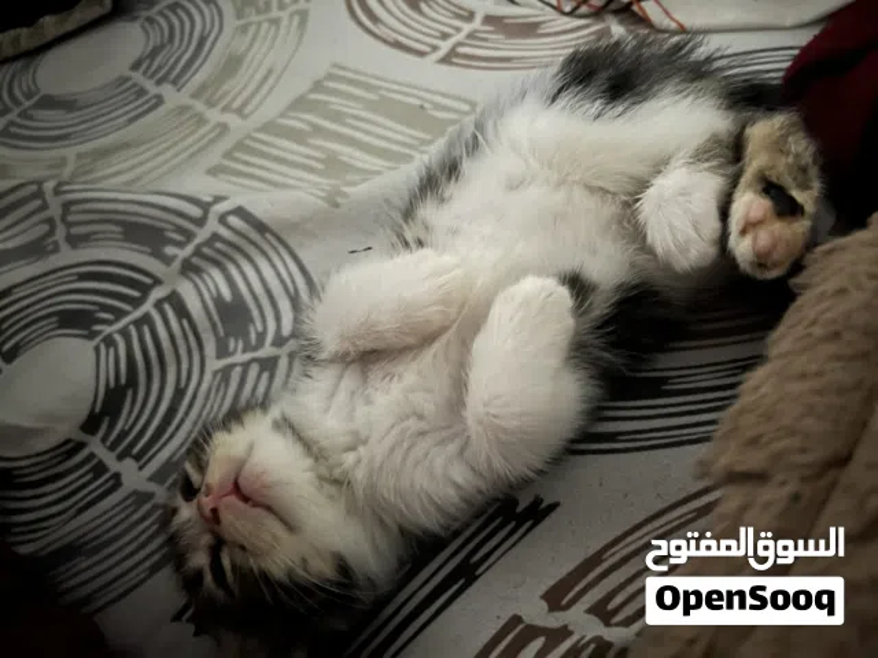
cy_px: 329
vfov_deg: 53.1
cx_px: 439
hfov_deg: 67.3
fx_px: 659
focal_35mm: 26
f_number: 1.5
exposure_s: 1/9
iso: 1250
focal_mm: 5.7
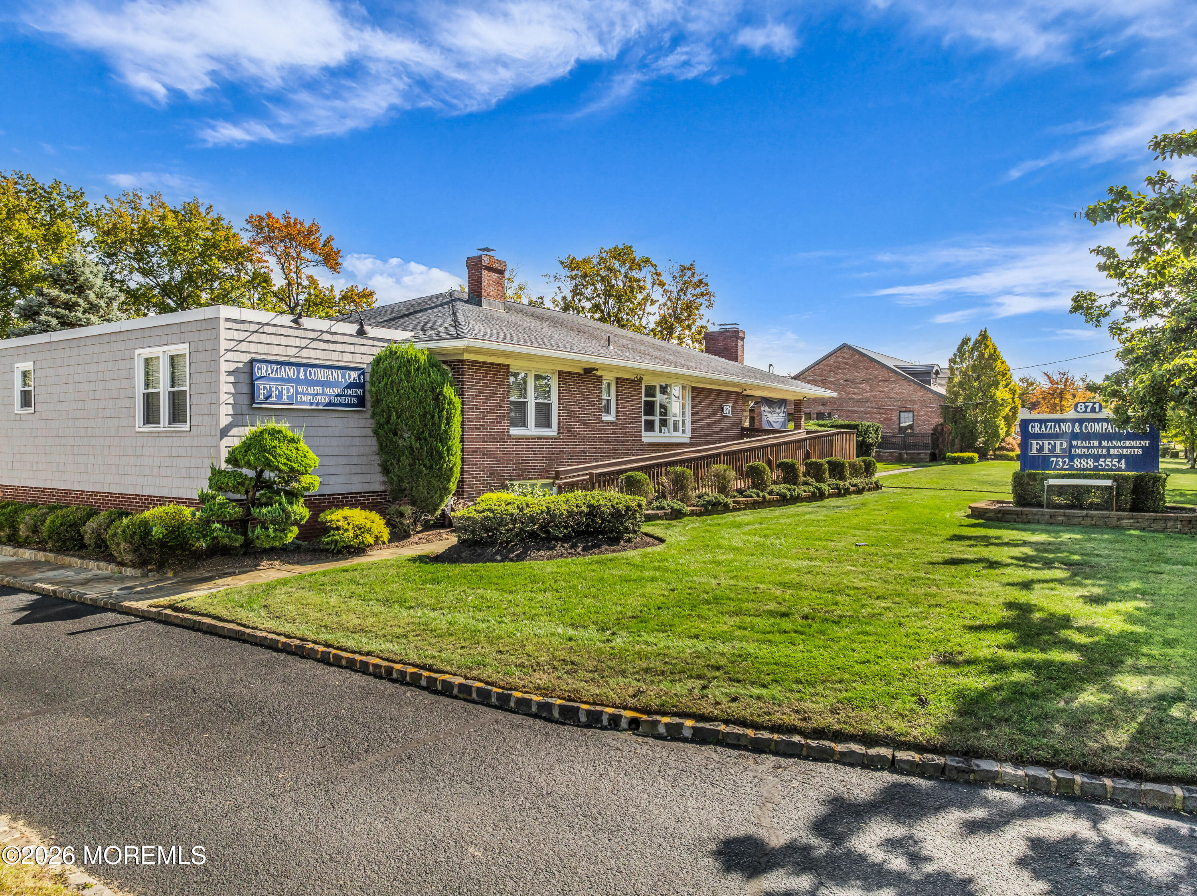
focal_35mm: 24
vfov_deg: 56.8
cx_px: 598
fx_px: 829
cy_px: 448
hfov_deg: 71.6
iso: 210
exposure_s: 1/3200
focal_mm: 12.29
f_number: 2.8
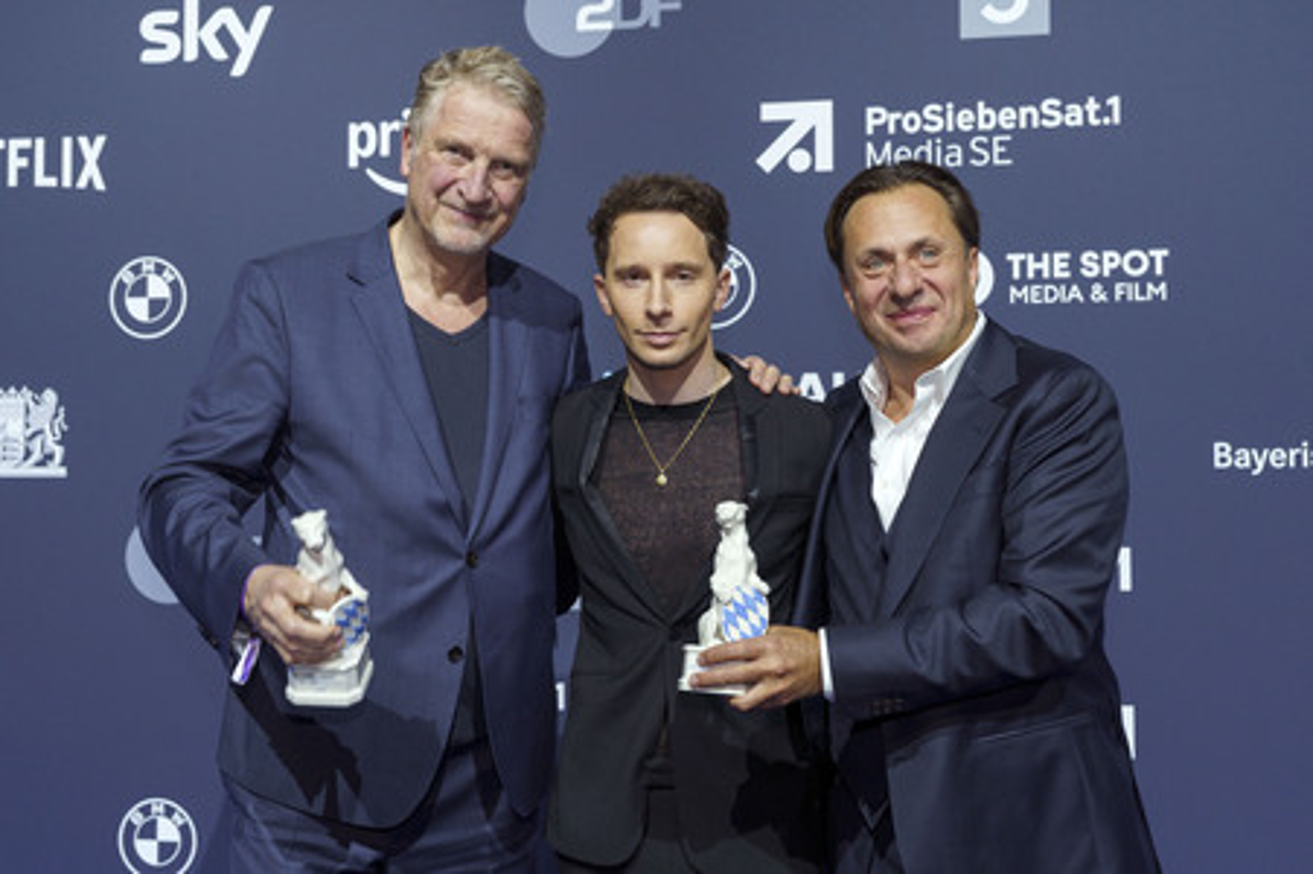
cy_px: 437
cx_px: 656
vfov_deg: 35.9
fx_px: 1348
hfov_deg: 51.9
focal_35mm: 37
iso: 1250
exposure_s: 1/250
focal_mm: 37
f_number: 5
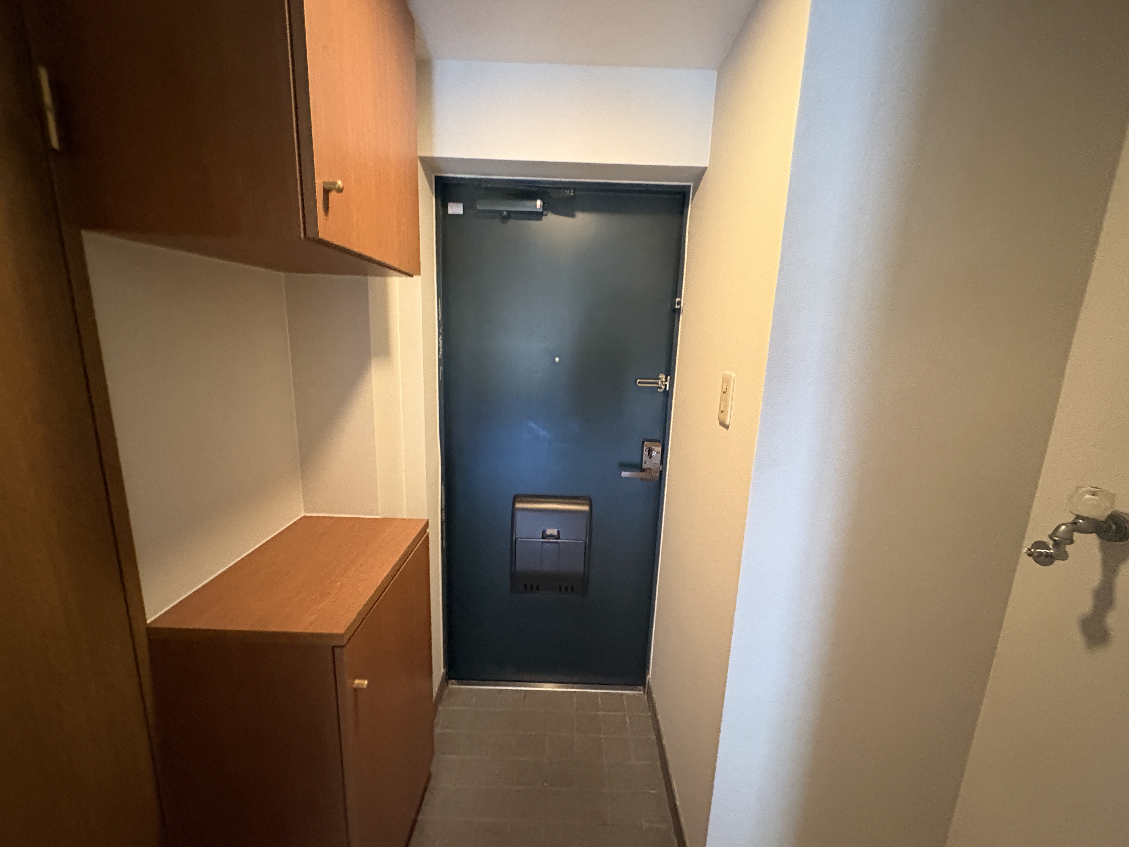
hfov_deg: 102.1
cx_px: 564
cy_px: 424
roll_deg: -2.3
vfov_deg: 85.7
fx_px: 457
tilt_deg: -13.4
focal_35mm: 14
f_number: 2.2
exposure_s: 1/40
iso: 1000
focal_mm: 2.22
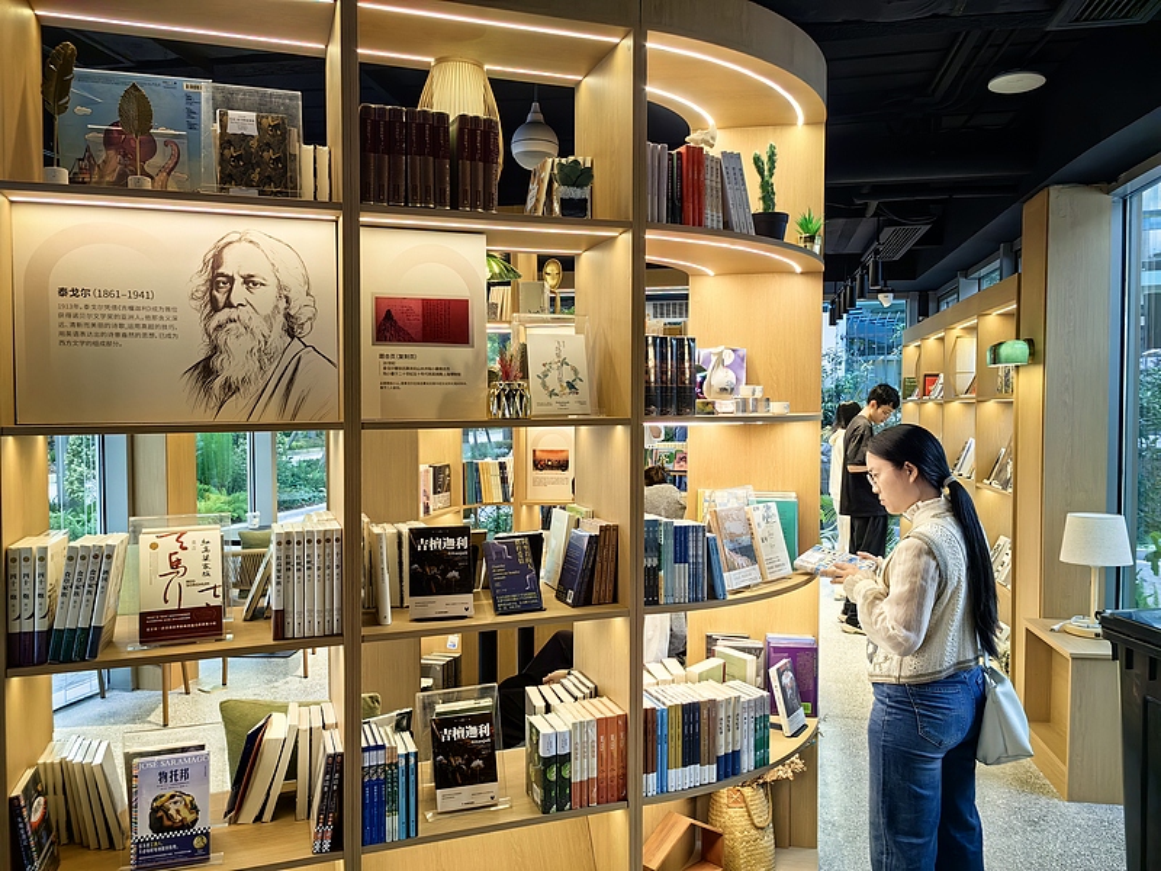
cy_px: 436
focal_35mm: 27
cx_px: 580
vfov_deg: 51.4
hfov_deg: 65.3
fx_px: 906
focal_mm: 5.75
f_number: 2
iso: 80
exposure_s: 1/100
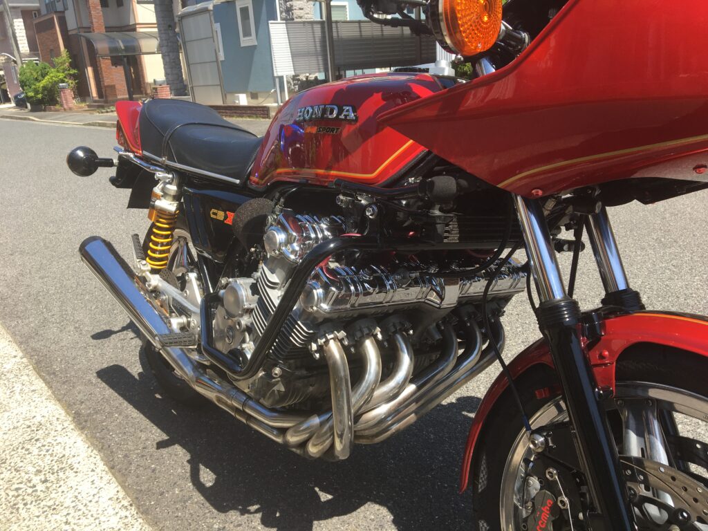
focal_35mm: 29
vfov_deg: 48.2
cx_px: 354
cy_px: 266
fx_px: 593
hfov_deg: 61.7
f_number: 2.2
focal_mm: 4.15
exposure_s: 1/646
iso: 25
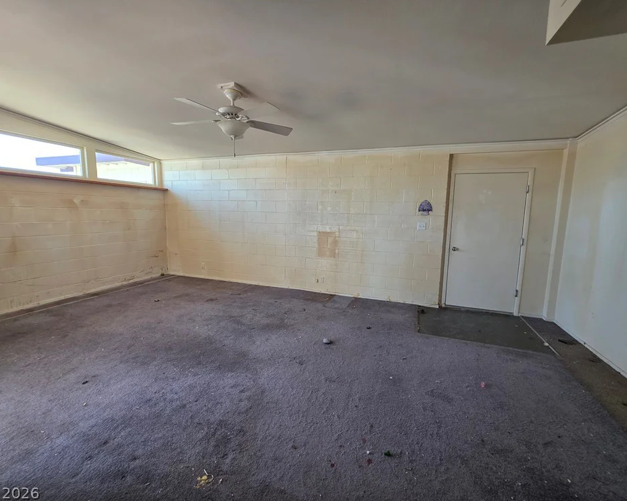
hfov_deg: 100.7
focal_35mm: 14
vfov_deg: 87.9
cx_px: 311
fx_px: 260
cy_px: 245
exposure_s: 1/120
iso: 125
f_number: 1.9
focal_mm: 2.2
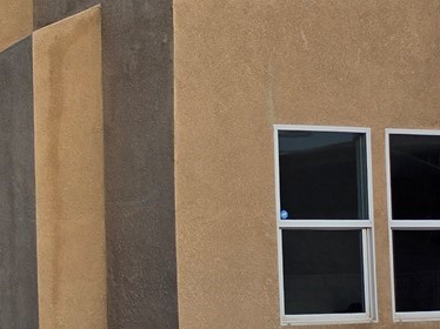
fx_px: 800
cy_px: 222
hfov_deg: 26.2
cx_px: -133
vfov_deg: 23.1
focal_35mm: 63
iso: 80
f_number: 1.8
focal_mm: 5.4
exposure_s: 1/2628
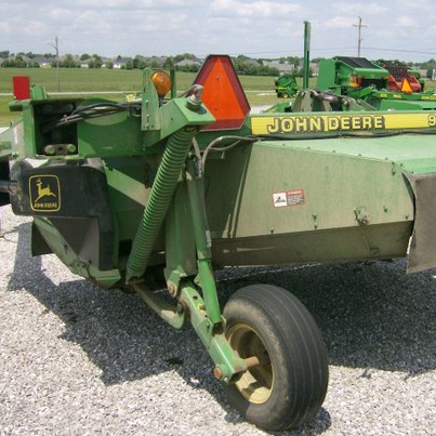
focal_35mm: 43
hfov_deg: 38.7
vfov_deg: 39.2
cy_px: 219
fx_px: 613
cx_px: 293
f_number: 4.7
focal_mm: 6
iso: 100
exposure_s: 1/762
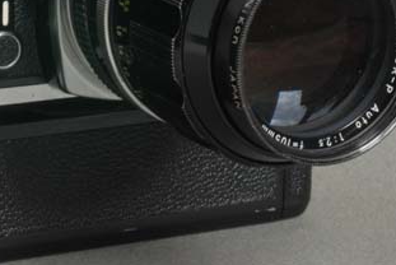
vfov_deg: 12.6
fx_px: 1189
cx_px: 89
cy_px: 41
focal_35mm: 108
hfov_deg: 18.8
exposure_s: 1/2
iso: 200
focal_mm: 28
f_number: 22
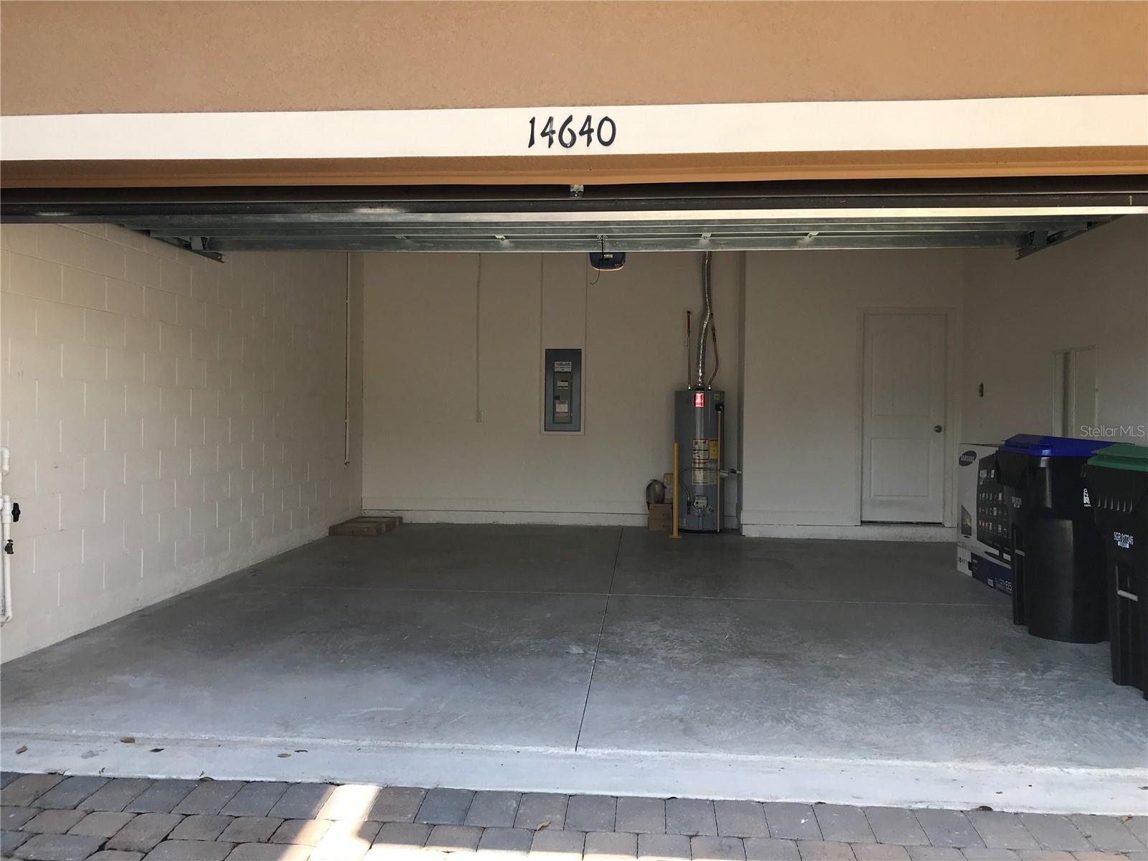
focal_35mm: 28
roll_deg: -0.4
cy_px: 430
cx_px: 574
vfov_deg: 49.7
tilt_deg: -1.3
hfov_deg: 63.4
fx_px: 929
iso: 20
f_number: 1.8
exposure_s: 1/409
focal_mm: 3.99
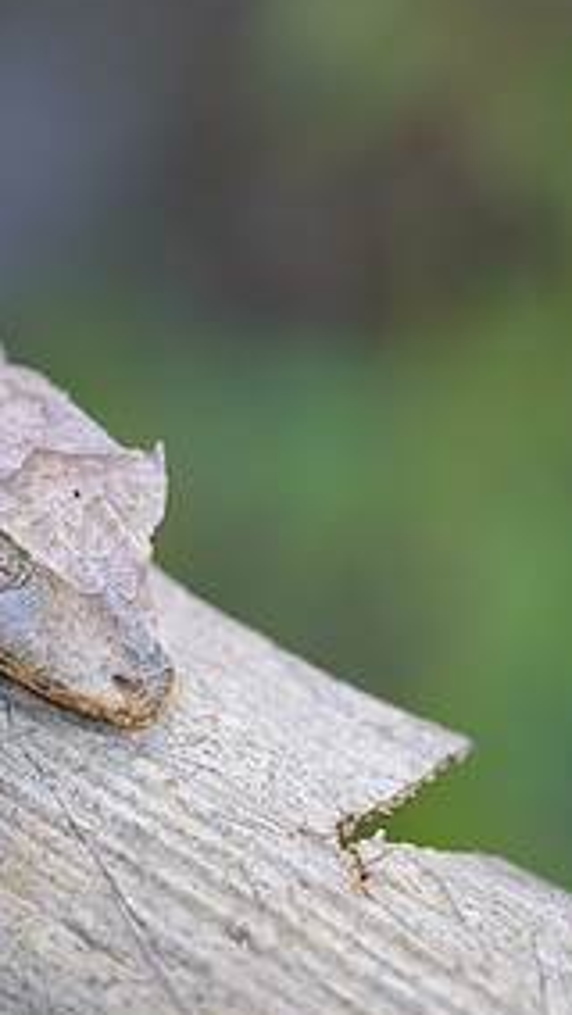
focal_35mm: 319
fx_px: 8591
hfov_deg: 3.8
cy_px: 350
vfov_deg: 6.8
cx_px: -214
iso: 800
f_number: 7.1
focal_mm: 105
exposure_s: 1/160
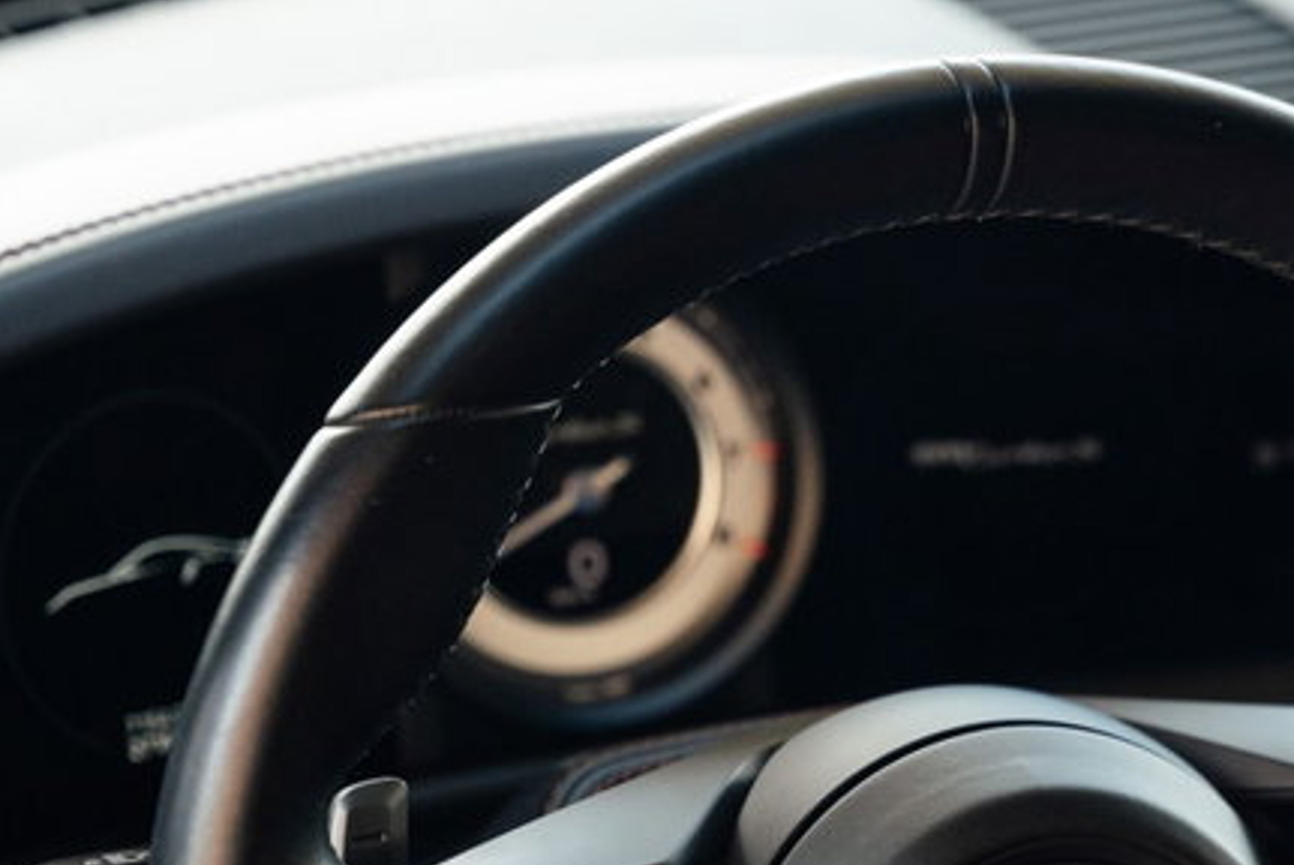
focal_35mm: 147
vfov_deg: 9.3
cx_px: 1220
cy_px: 877
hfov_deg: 13.8
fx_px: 5287
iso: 1600
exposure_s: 1/250
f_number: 2.8
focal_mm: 62
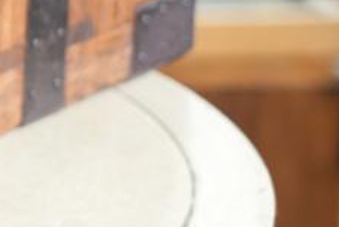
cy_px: -243
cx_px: -464
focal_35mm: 248
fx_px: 2338
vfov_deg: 5.4
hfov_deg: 7.7
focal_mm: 52
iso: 2000
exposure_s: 1/60
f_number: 4
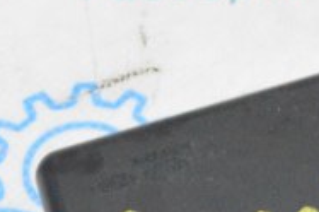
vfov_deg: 4.9
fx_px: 2468
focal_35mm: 279
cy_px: 315
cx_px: 445
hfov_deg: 7.3
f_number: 20
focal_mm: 34
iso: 6400
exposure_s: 1/15
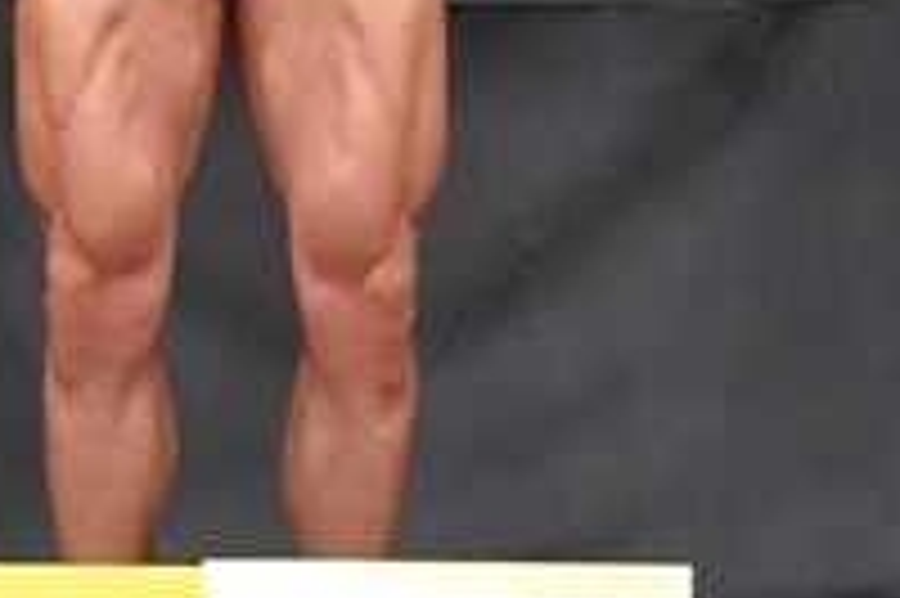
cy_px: -184
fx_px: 20982
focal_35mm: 840
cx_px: 308
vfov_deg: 1.6
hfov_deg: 2.5
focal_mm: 145
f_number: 5.6
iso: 6400
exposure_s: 1/400
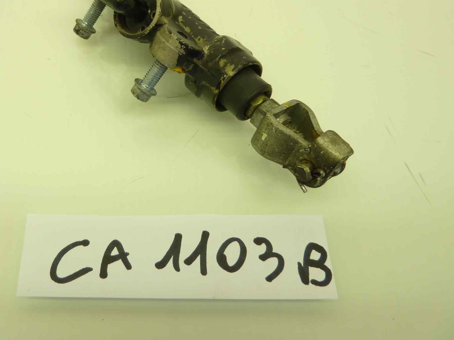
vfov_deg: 40.2
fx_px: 459
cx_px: 141
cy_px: 117
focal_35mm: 35
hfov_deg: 51.4
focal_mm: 4.1
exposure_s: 1/30
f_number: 3.3
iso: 80
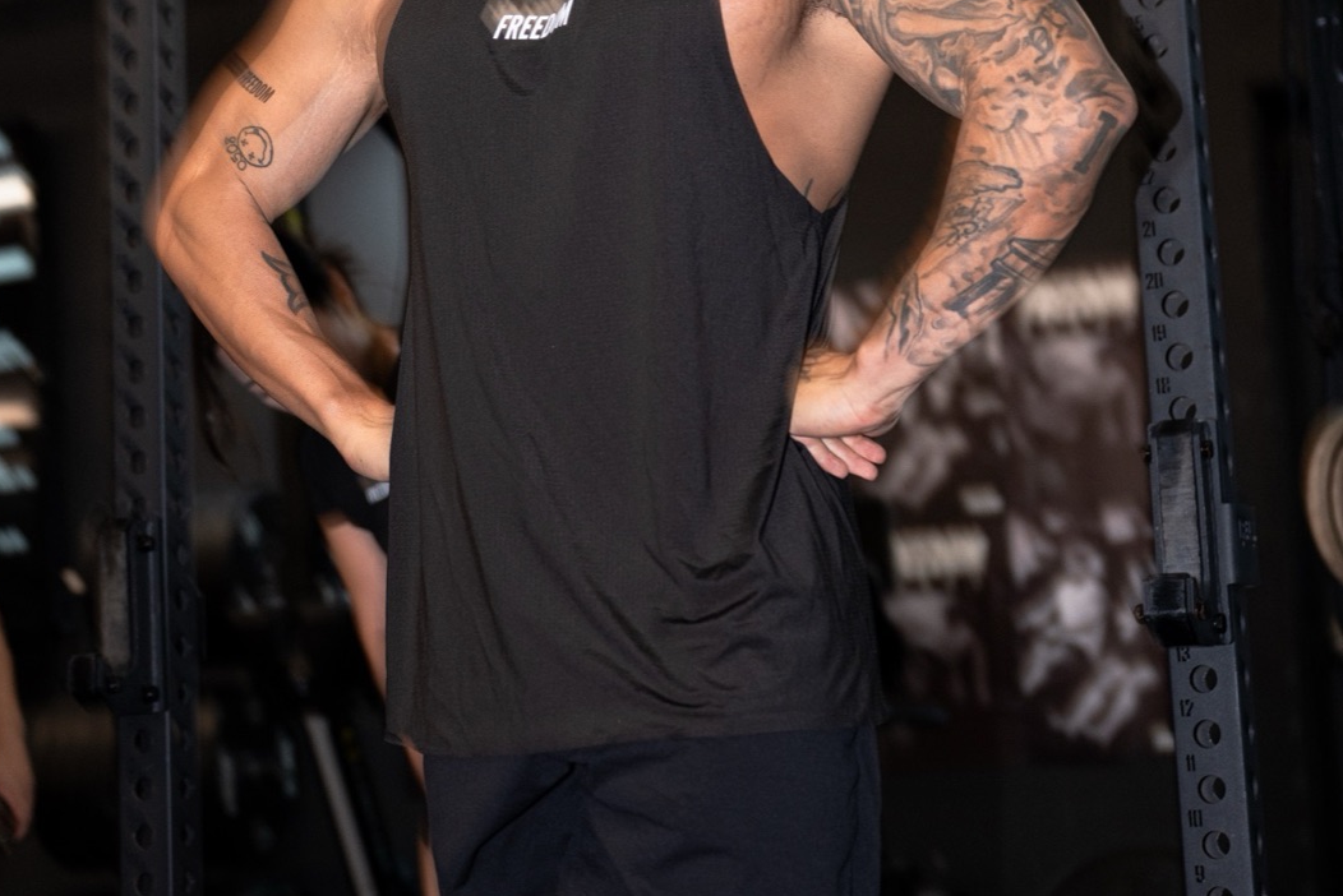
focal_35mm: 76
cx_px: 664
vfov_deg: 17.9
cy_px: 327
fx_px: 2836
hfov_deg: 26.6
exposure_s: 1/100
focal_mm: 50
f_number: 2.8
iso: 500
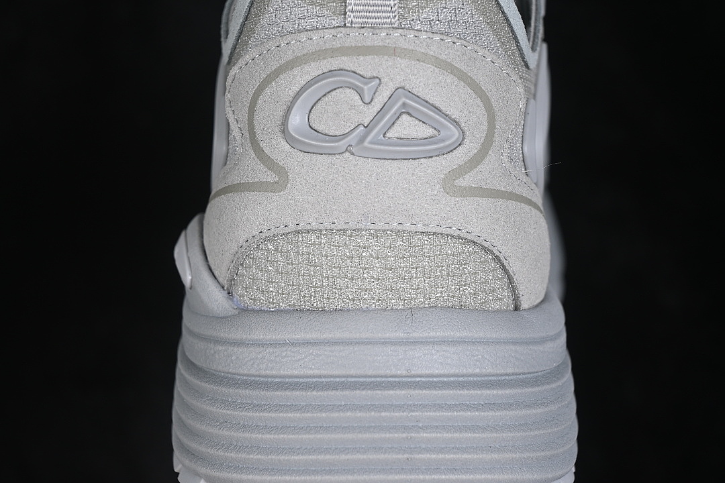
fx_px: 1510
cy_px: 242
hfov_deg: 27.0
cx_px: 362
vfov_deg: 18.2
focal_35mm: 75
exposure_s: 1/80
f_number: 7.1
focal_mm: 50
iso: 160
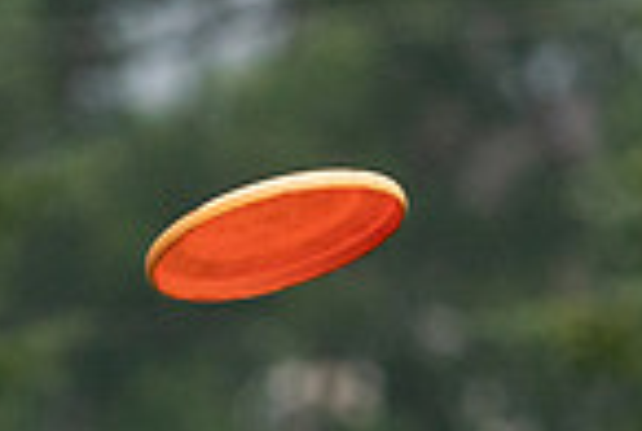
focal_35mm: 1236
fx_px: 22087
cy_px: 754
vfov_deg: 1.1
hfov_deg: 1.7
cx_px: -154
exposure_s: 1/1600
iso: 6400
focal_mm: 312
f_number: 6.3
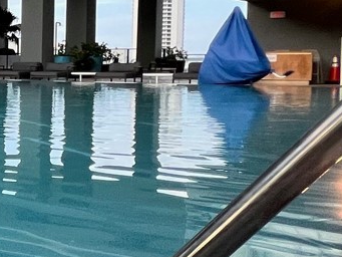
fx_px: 603
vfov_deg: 23.9
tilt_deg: -1.2
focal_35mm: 61
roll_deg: +0.4
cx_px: -431
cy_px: 87
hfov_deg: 16.5
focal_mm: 1.57
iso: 80
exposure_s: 1/99
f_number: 1.8
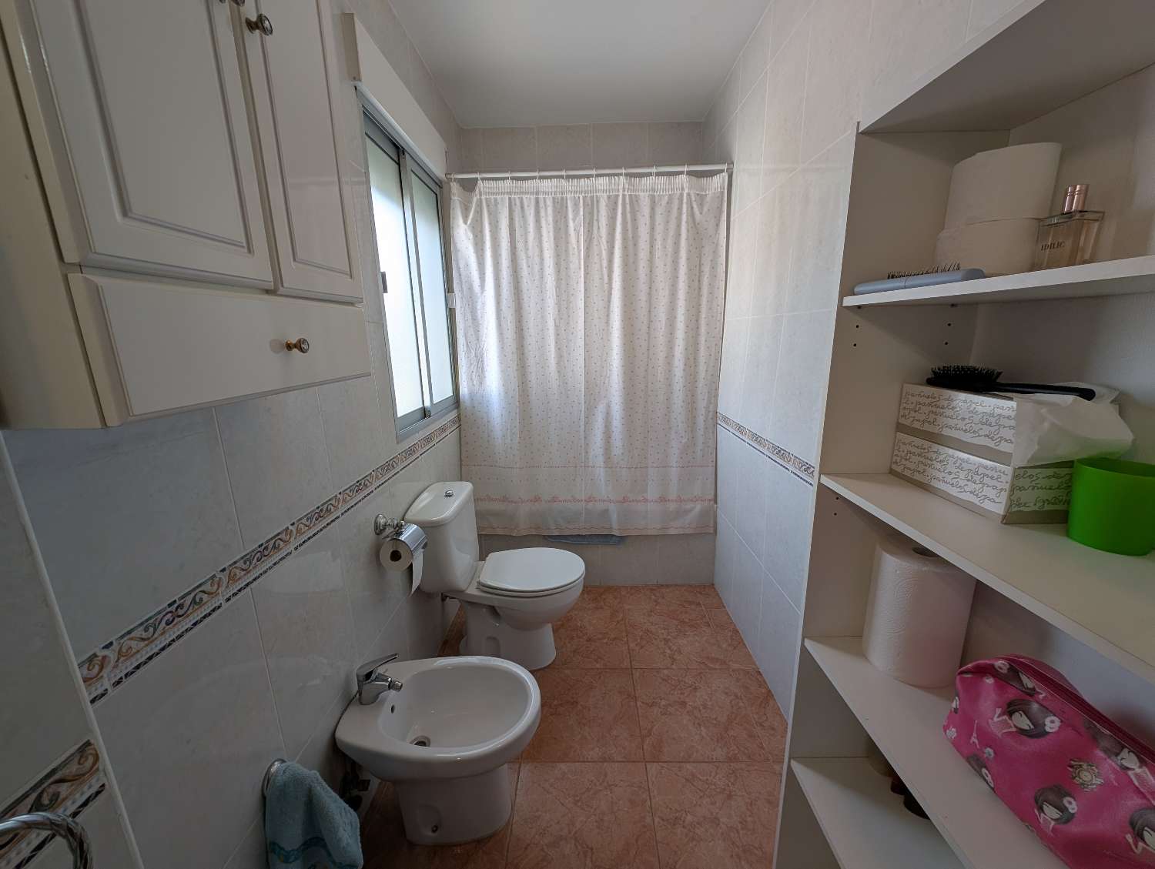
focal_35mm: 12
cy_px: 434
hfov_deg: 110.5
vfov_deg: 94.6
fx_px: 401
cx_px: 578
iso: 37
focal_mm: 2.23
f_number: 1.95
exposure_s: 1/128
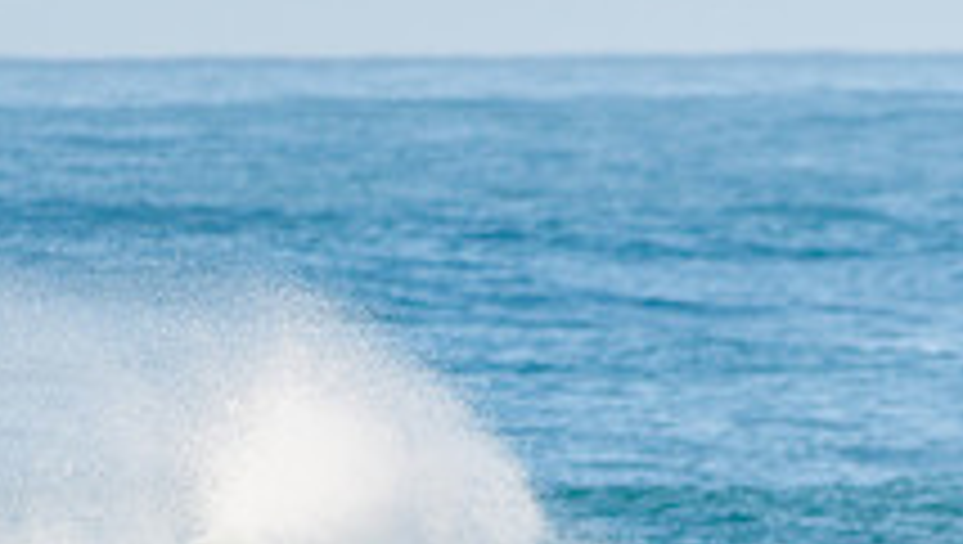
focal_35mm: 1418
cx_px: 760
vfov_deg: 0.9
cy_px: 843
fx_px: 36254
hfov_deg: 1.5
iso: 360
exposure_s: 1/1600
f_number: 5.6
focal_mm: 500
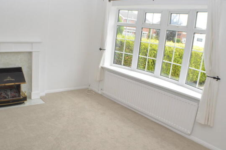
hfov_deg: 48.3
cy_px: 73
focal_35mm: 40
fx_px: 251
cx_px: 97
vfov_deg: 33.4
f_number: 8
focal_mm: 22
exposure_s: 1/15
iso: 200
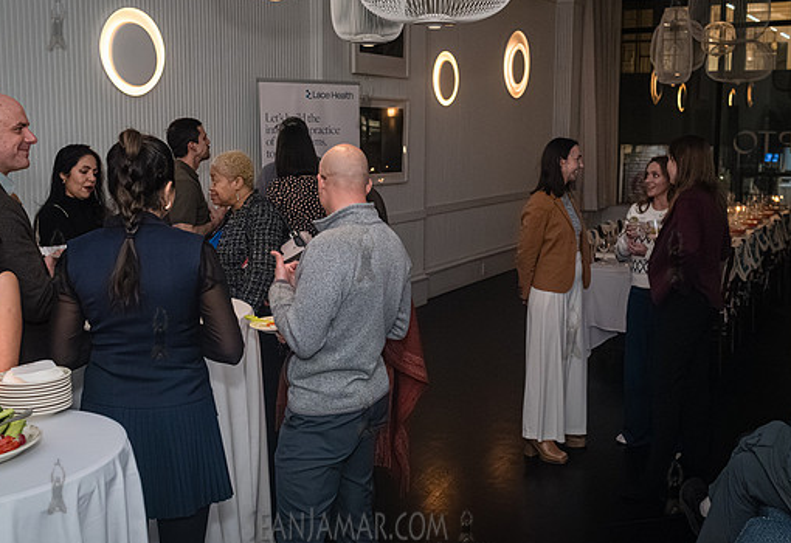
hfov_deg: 45.1
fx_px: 953
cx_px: 384
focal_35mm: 43
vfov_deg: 31.8
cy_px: 259
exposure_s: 1/320
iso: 6400
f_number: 4.5
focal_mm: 35
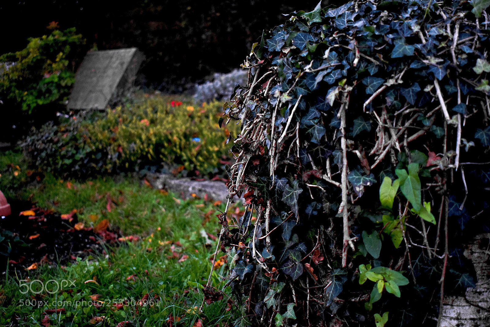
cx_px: 245
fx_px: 653
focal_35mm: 48
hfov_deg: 41.1
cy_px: 164
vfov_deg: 28.1
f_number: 4.5
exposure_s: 1/25
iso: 3200
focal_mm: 32
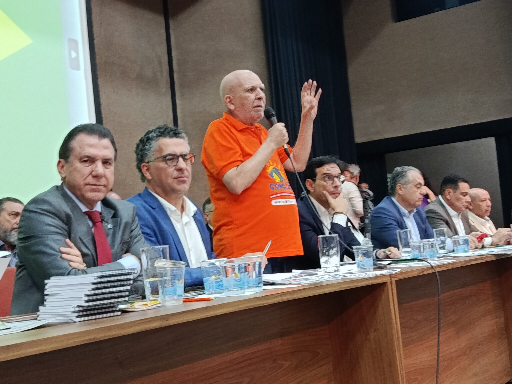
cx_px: 256
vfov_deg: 30.3
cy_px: 192
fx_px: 710
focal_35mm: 48
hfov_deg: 39.7
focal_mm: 5.24
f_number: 1.7
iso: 1160
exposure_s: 1/40
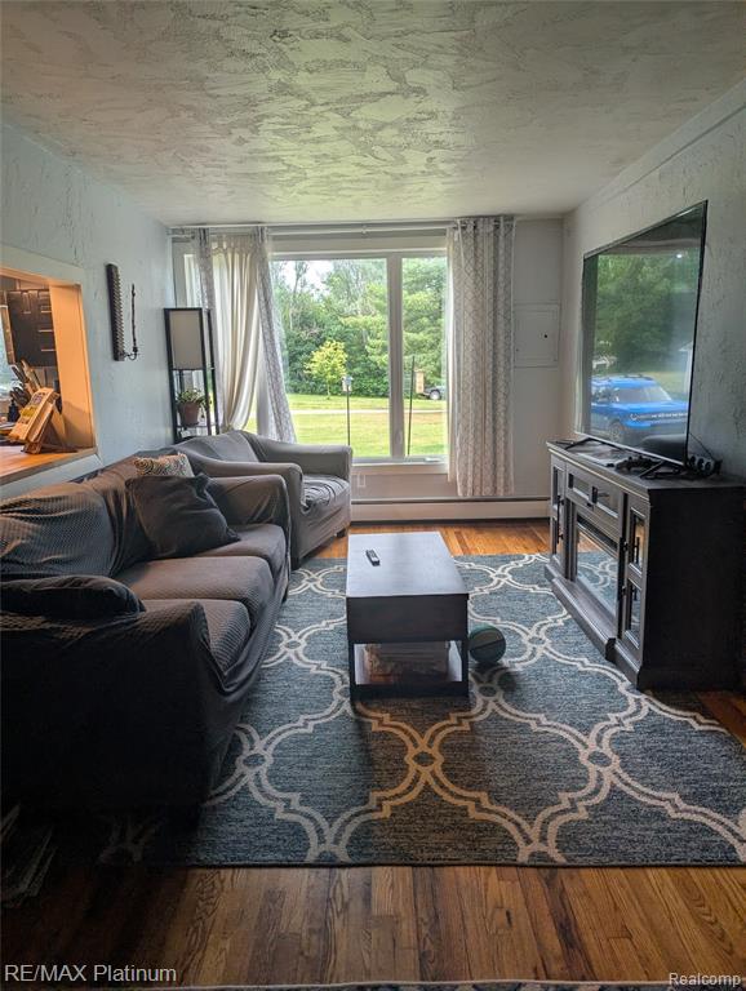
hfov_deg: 56.9
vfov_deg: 71.5
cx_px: 373
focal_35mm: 24
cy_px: 496
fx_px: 688
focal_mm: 6.81
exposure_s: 1/35.9
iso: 53
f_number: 1.85
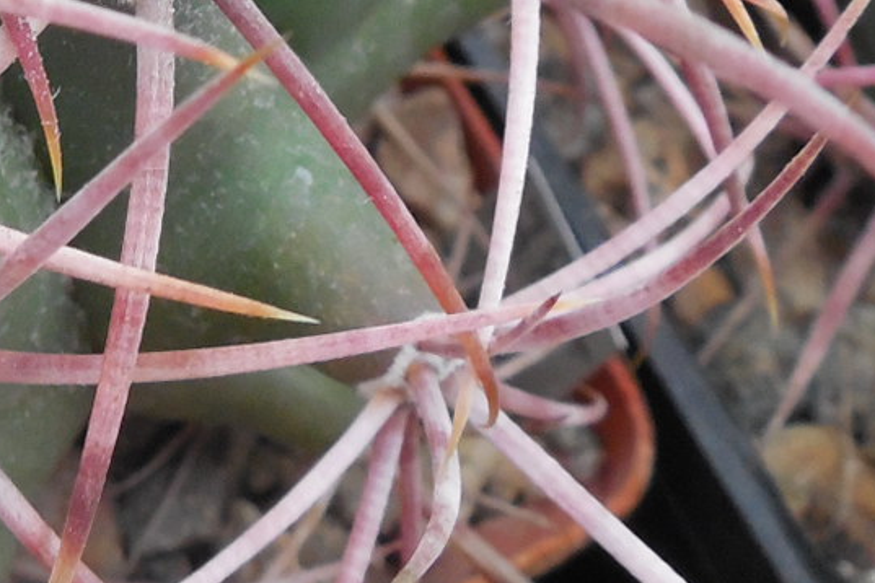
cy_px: -182
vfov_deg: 13.7
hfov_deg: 20.4
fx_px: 2333
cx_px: -41
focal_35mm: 96
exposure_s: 1/25
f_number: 3.6
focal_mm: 5.6
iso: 400
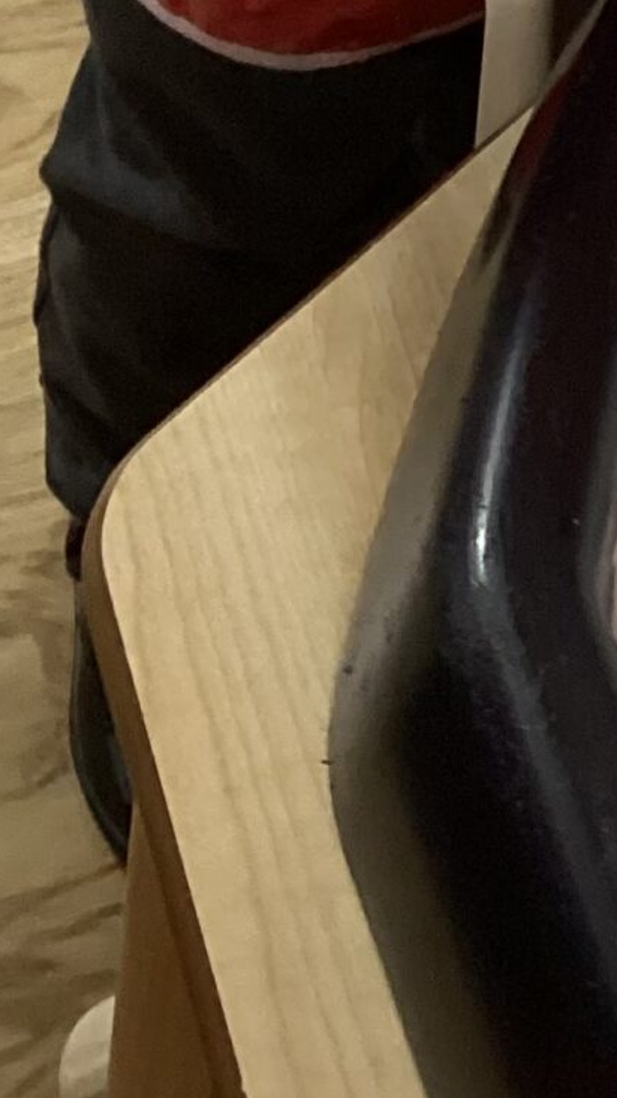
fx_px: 3434
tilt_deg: -40.2
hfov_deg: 10.0
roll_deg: -11.7
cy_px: -649
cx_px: 881
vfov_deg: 16.3
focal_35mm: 118
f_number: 2.4
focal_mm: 3.3
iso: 320
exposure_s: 1/50
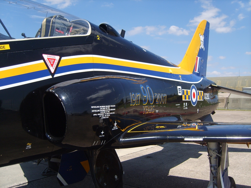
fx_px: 254
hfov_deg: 52.6
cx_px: 126
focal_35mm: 35
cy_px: 94
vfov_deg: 40.7
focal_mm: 7.4
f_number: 2.8
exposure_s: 1/1500
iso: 75
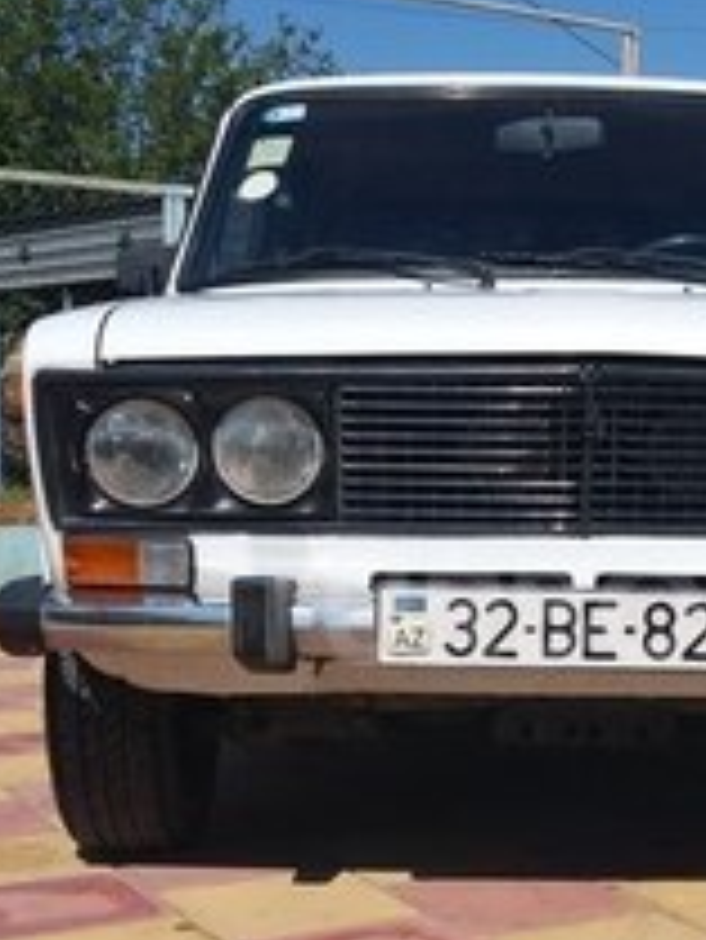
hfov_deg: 22.6
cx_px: 585
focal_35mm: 64
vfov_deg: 30.1
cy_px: 612
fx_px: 1739
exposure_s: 1/1978
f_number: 1.9
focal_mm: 3.7
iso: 40
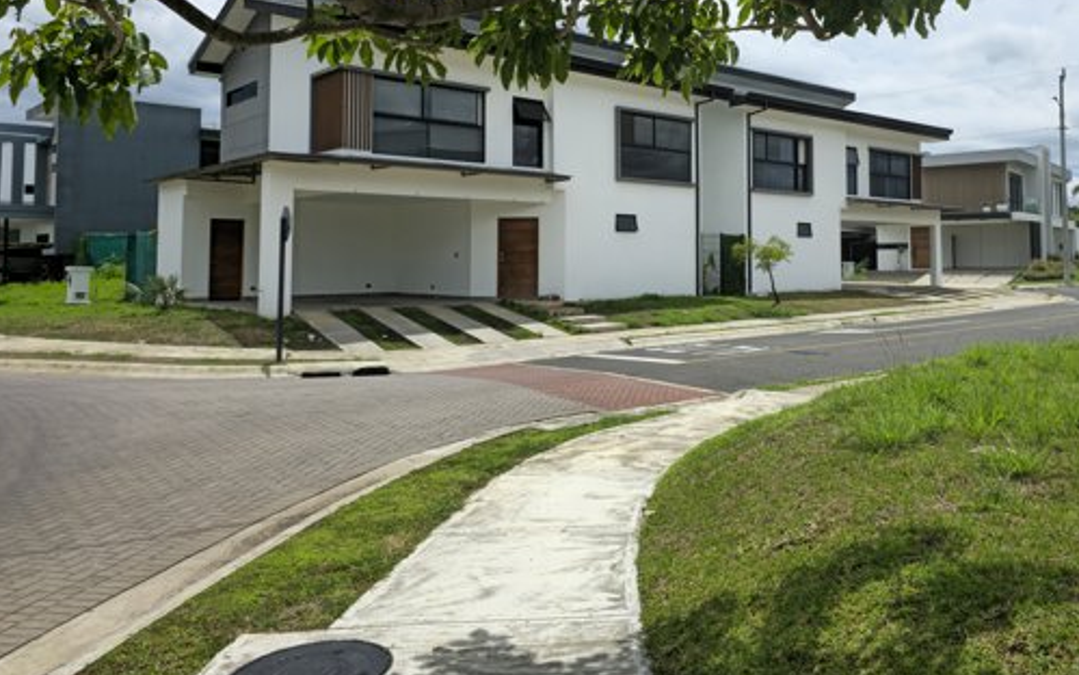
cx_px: 663
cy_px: 208
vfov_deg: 40.0
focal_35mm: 31
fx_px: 912
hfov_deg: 60.6
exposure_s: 1/1286
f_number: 1.7
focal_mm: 6.3
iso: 12
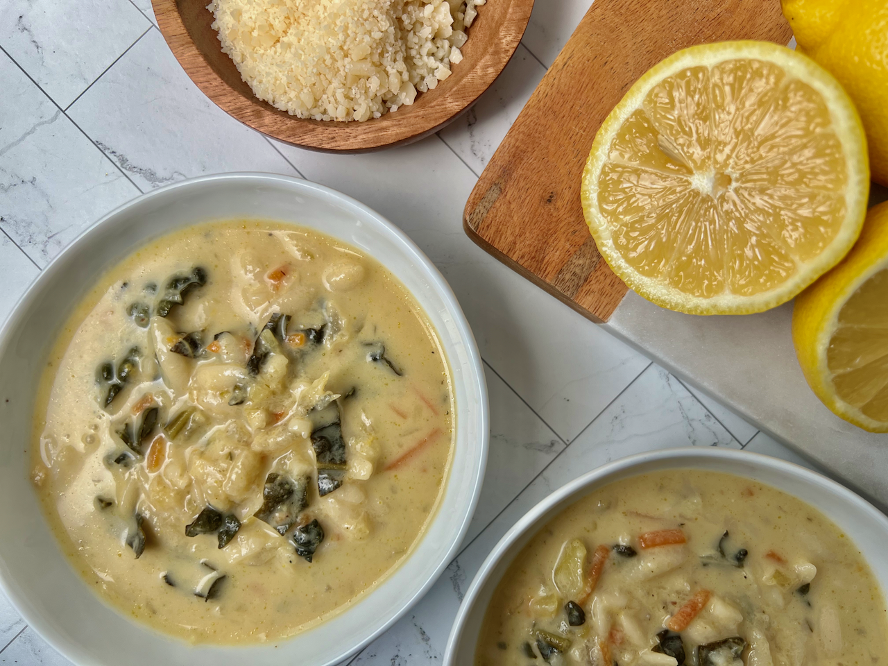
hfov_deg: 67.3
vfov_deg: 53.1
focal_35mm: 26
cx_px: 444
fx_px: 667
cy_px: 333
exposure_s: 1/377
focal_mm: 5.7
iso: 50
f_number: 1.5
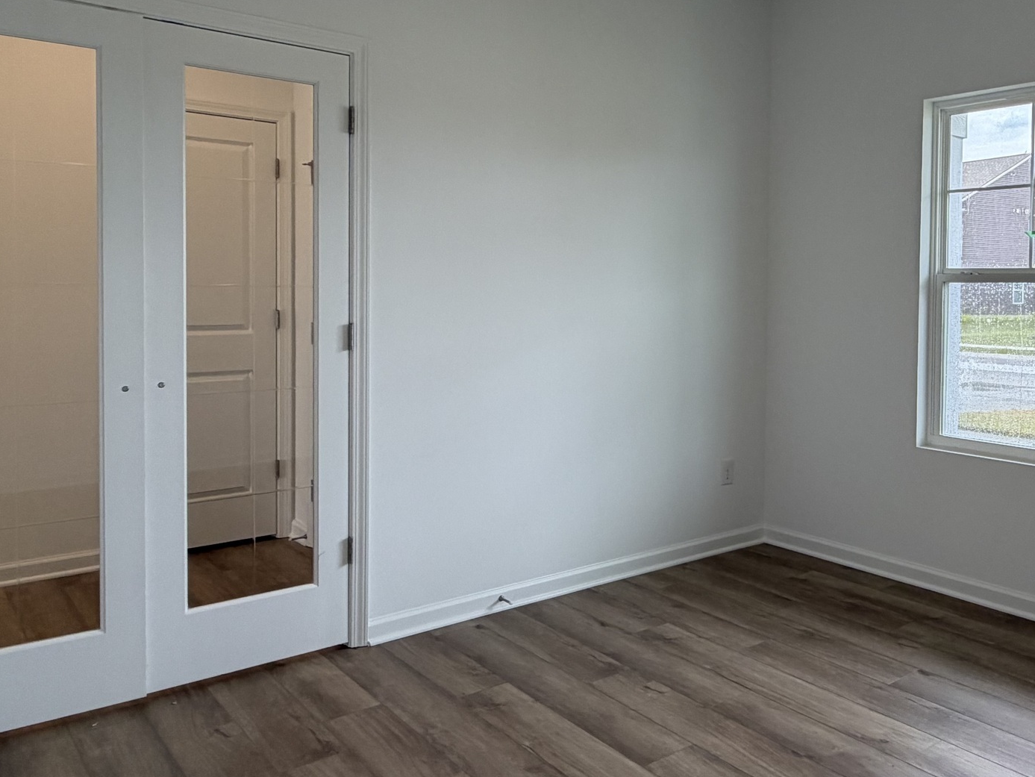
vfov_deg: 45.2
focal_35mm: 31
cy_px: 313
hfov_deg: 56.2
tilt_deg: -1.7
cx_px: 745
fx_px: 927
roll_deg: -0.7
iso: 80
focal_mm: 2.22
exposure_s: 1/120
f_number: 2.2
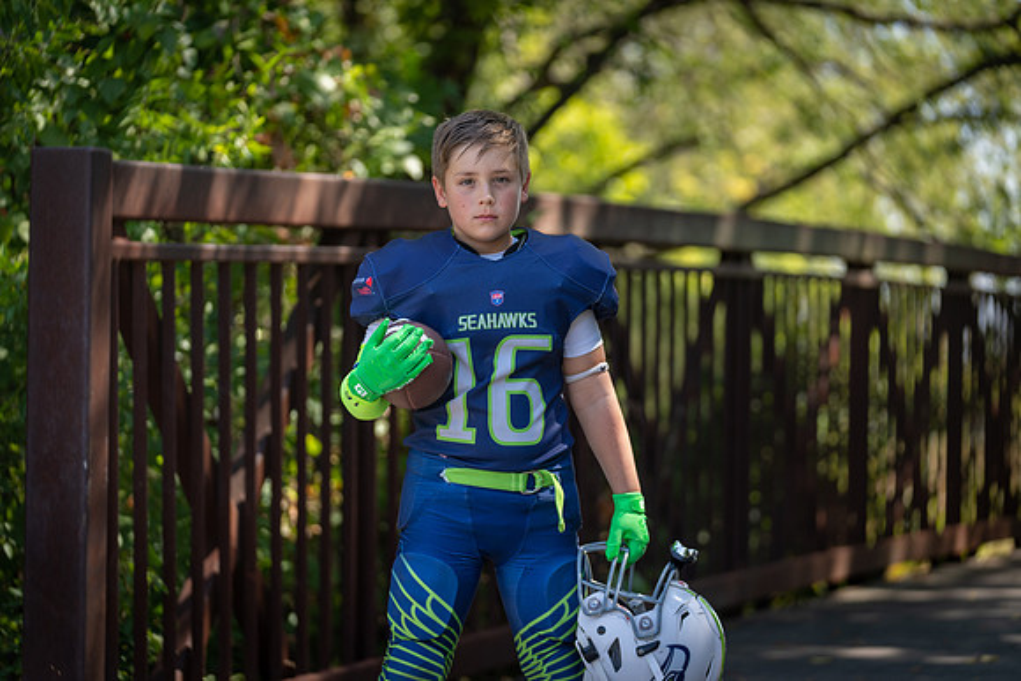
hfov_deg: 17.3
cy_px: 340
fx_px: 3347
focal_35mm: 118
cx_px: 510
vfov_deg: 11.6
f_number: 2.8
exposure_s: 1/320
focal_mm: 118
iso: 100
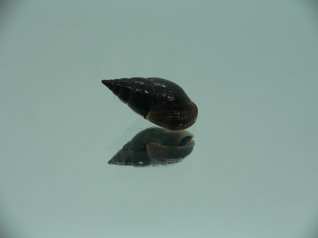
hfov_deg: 52.6
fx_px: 322
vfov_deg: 40.7
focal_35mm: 35
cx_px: 159
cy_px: 119
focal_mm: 4.6
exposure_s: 1/60
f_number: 2.8
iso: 80
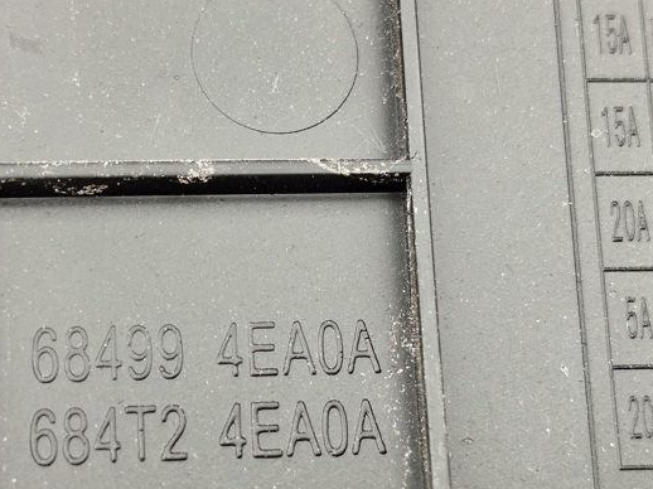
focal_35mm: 89
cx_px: 269
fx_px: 1678
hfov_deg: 22.0
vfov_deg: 16.6
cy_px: 279
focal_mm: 5.31
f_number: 1.7
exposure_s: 1/50
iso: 80
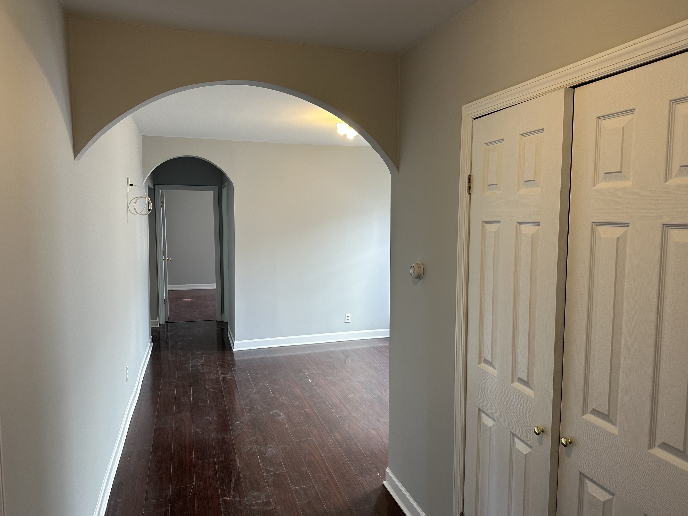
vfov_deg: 53.1
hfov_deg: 67.3
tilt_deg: -5.0
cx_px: 360
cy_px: 261
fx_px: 517
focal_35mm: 26
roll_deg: -0.5
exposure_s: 1/120
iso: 125
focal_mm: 6.86
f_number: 1.78
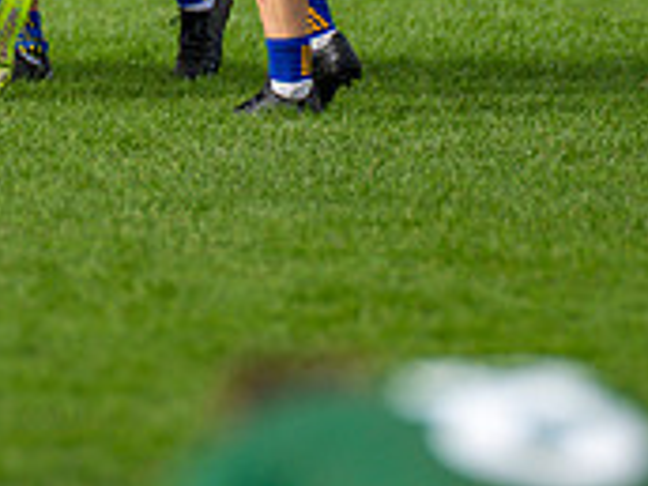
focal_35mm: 1456
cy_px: -230
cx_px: -30
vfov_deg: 1.0
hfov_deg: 1.4
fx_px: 27256
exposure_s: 1/2500
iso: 200
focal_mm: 300
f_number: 2.8
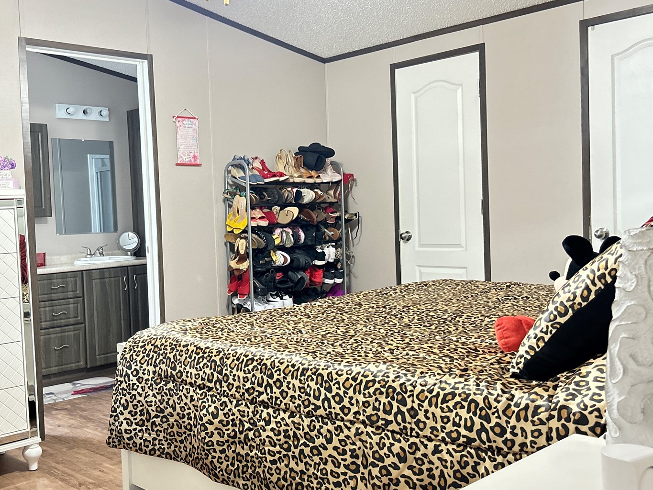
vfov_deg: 36.8
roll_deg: +2.8
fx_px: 736
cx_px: 230
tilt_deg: -1.7
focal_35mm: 39
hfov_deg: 47.3
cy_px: 234
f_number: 1.5
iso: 500
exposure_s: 1/40
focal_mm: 5.7
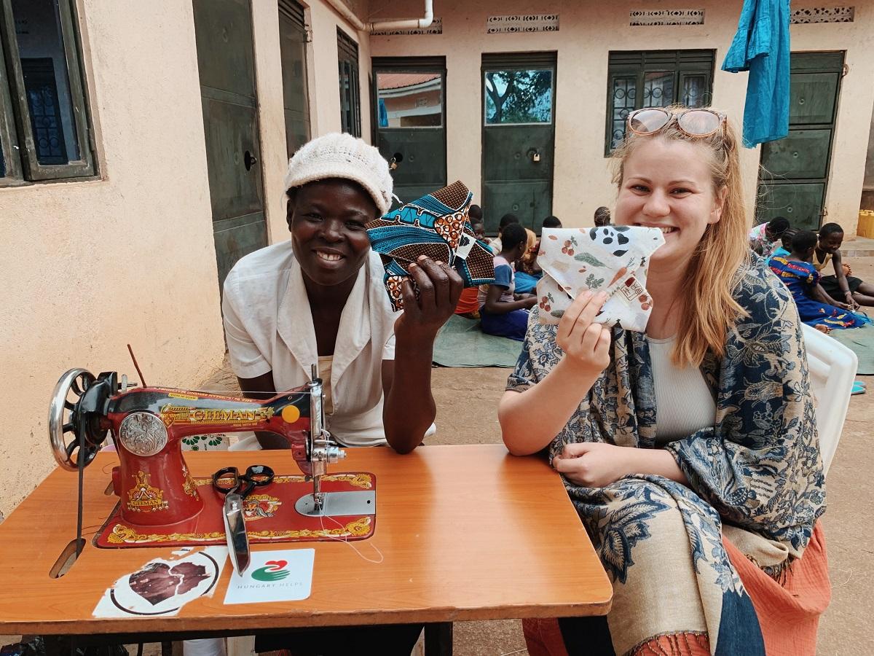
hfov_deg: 67.3
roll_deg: +0.8
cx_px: 437
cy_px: 328
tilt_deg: -15.4
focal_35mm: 26
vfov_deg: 53.1
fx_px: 656
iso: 25
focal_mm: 4.25
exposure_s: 1/124
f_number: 1.8
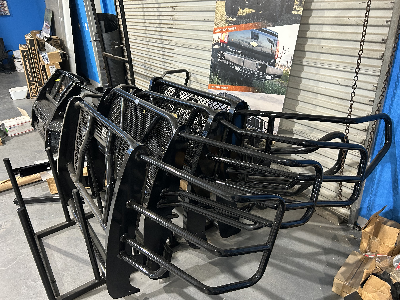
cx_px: 200
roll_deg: +4.2
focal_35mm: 26
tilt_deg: -25.2
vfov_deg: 53.1
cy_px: 150
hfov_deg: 67.3
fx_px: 300
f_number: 1.5
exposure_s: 1/60
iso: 400
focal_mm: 5.7
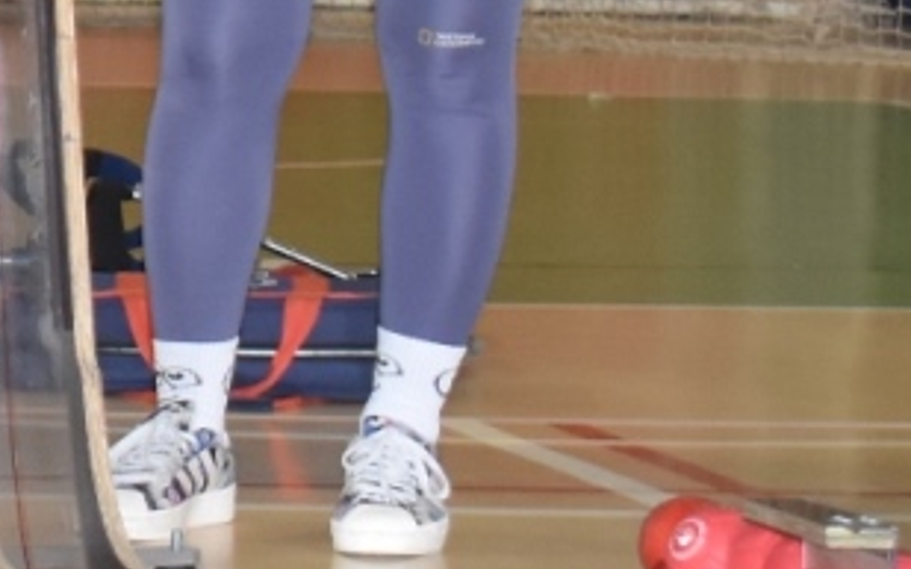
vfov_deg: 4.3
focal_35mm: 304
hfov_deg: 6.8
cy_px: 74
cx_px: -516
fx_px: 7546
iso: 1100
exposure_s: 1/60
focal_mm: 32
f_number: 4.2
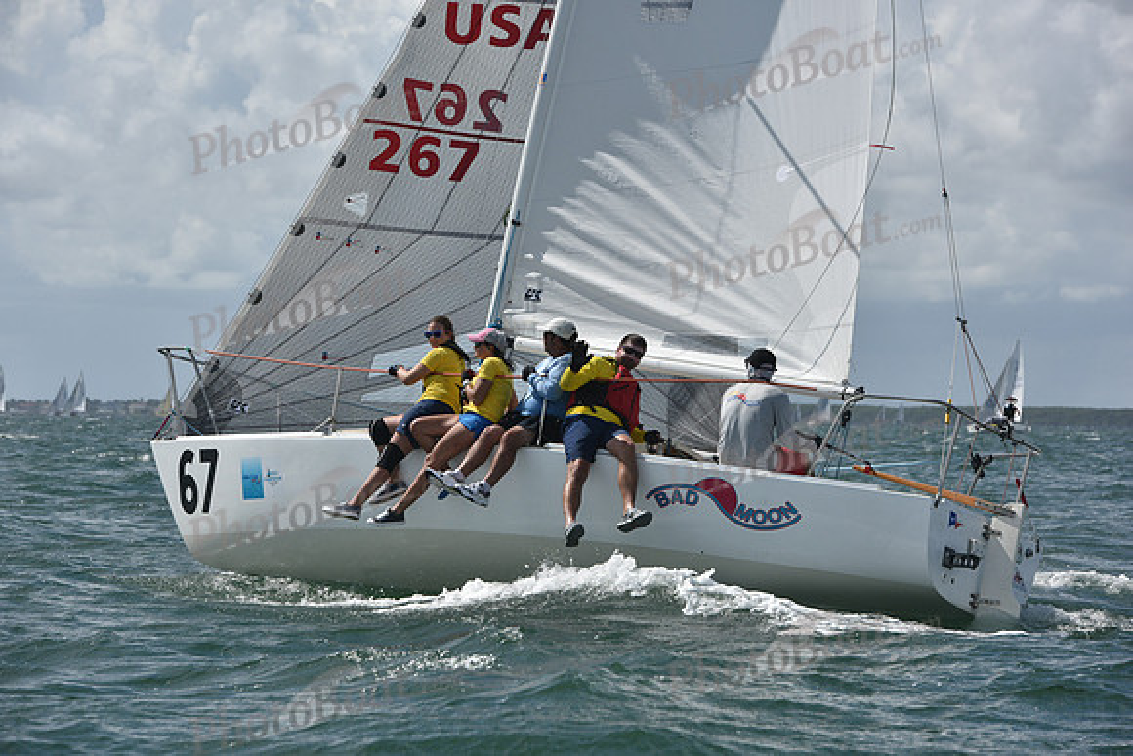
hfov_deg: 12.8
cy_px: 378
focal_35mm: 160
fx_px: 5036
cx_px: 566
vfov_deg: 8.6
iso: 250
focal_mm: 160
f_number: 9
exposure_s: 1/1600
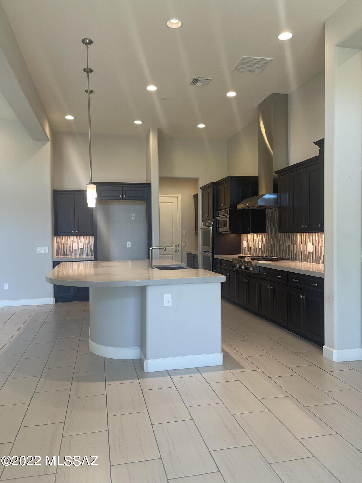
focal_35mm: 26
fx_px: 363
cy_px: 242
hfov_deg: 53.1
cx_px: 181
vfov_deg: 67.3
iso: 64
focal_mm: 5.1
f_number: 1.6
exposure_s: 1/60
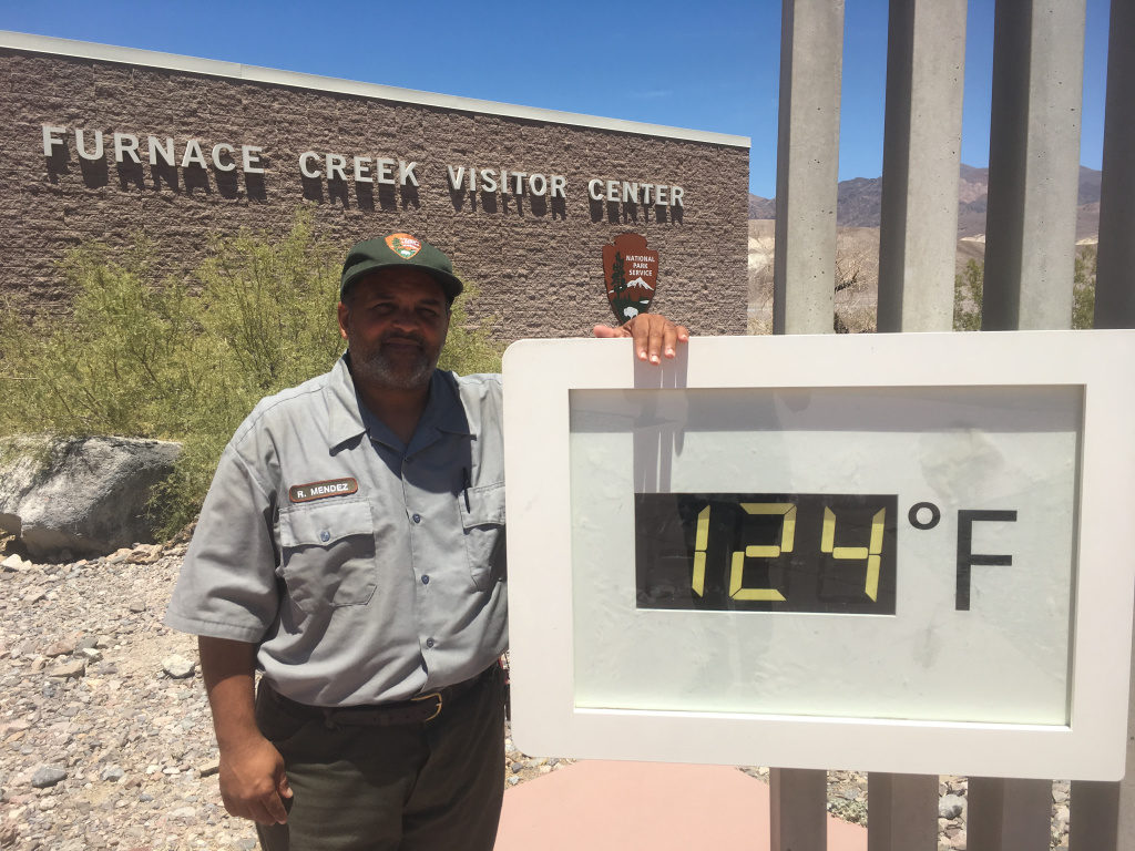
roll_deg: +0.1
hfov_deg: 61.7
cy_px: 426
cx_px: 568
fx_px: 951
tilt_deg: -8.9
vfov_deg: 48.2
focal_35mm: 29
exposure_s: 1/1832
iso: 25
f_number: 2.2
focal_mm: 4.15
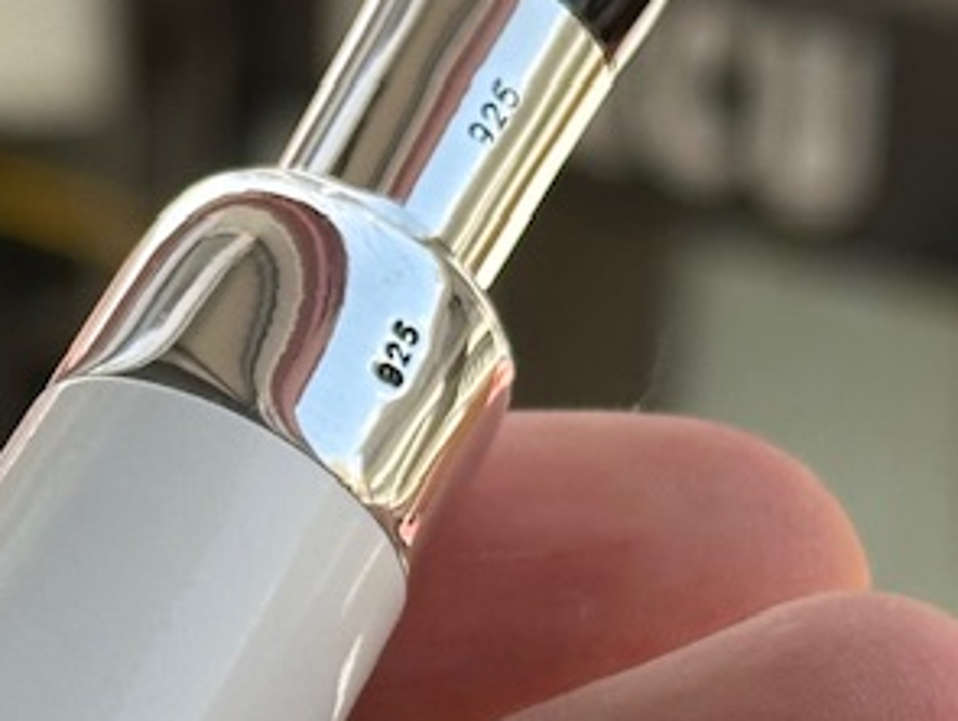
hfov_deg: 9.4
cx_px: -81
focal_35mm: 208
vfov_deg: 7.1
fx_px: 5763
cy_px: 601
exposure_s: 1/903
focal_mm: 6.86
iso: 64
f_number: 1.78
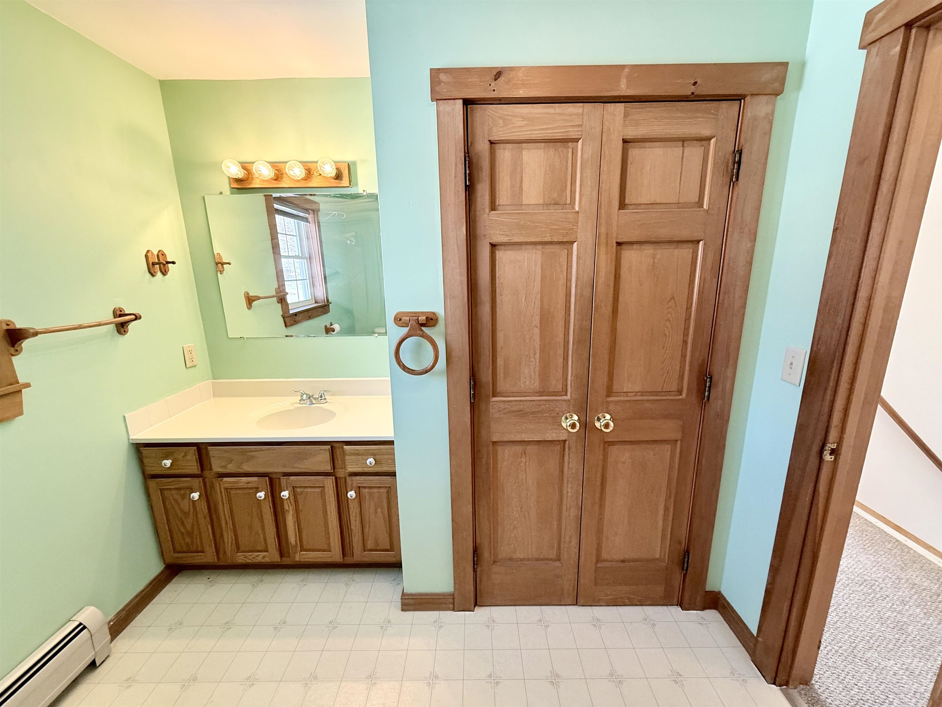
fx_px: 381
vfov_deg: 85.7
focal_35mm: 14
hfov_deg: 102.1
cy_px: 354
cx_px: 471
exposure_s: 1/120
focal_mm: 2.22
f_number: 2.2
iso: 200
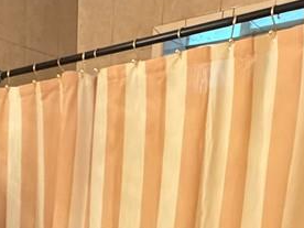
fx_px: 457
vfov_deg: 24.7
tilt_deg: -13.3
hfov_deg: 34.1
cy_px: 289
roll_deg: +0.2
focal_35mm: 52
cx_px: 13
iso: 1000
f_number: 2.2
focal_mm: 2.22
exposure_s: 1/60
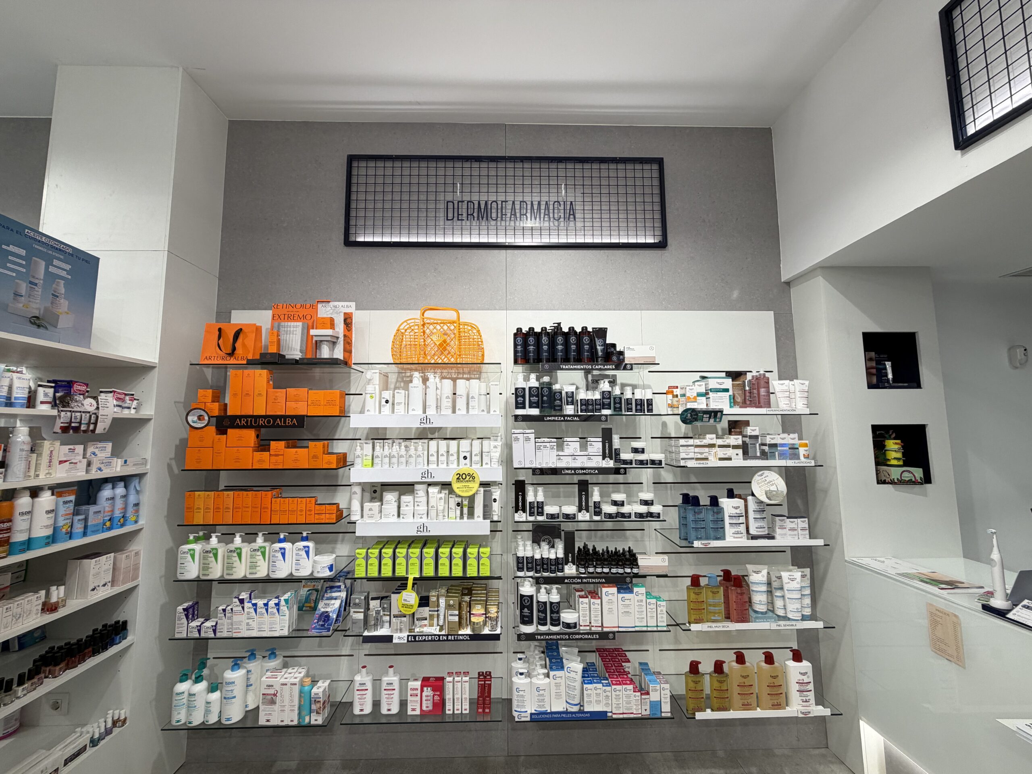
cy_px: 387
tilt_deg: +6.9
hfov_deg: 102.1
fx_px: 417
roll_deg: +0.6
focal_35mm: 14
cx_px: 516
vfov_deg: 85.7
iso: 50
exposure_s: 1/100
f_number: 2.2
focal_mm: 2.22
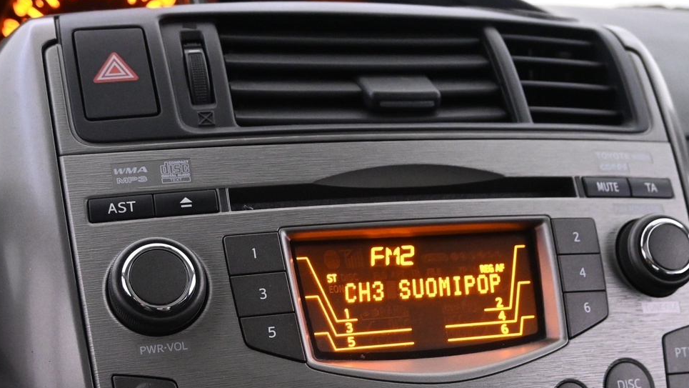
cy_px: 367
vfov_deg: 22.6
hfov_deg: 40.2
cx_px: 364
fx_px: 940
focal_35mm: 51
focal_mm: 19.5
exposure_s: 1/40
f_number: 3.8
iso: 3200
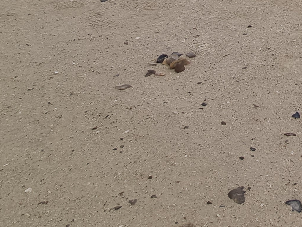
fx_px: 445
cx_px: 429
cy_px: -165
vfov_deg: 21.0
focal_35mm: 51
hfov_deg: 28.0
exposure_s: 1/3080
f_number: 2.2
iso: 50
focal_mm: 2.2
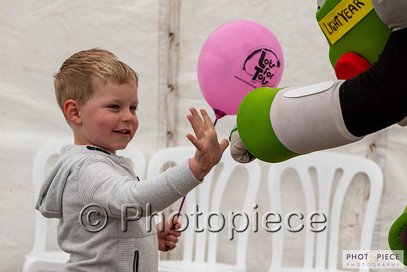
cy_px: 186
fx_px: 1082
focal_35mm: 96
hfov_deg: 21.3
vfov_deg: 14.3
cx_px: 255
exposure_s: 1/250
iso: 125
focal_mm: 70
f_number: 6.3
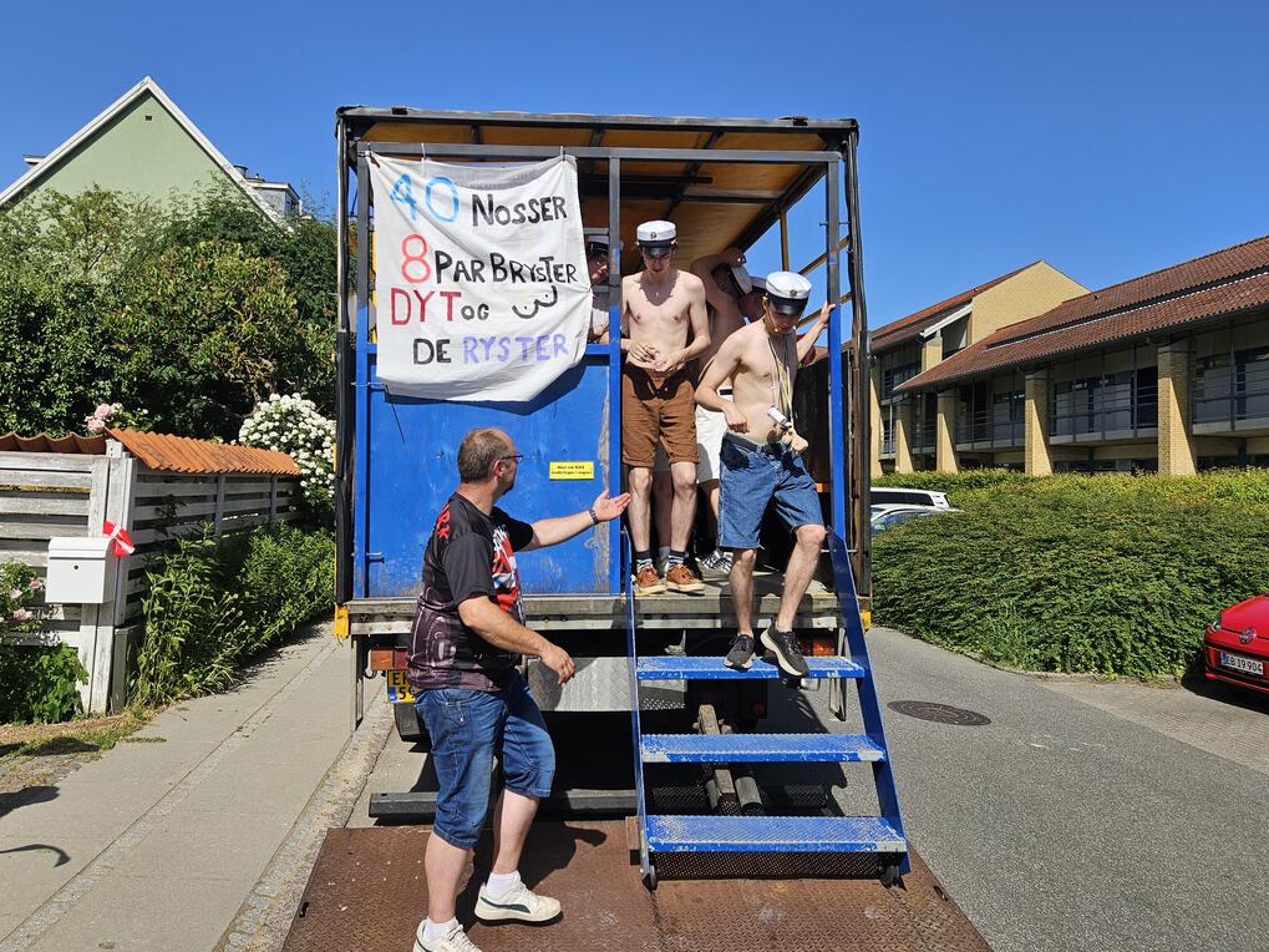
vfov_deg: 53.0
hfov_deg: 67.3
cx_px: 599
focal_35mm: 26
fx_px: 953
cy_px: 432
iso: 25
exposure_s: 1/2565
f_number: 1.8
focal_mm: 5.4
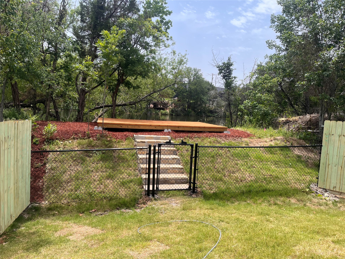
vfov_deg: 53.1
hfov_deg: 67.3
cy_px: 130
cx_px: 172
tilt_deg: +1.2
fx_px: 259
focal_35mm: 26
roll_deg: -2.9
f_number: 1.6
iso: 50
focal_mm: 5.1
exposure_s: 1/1890
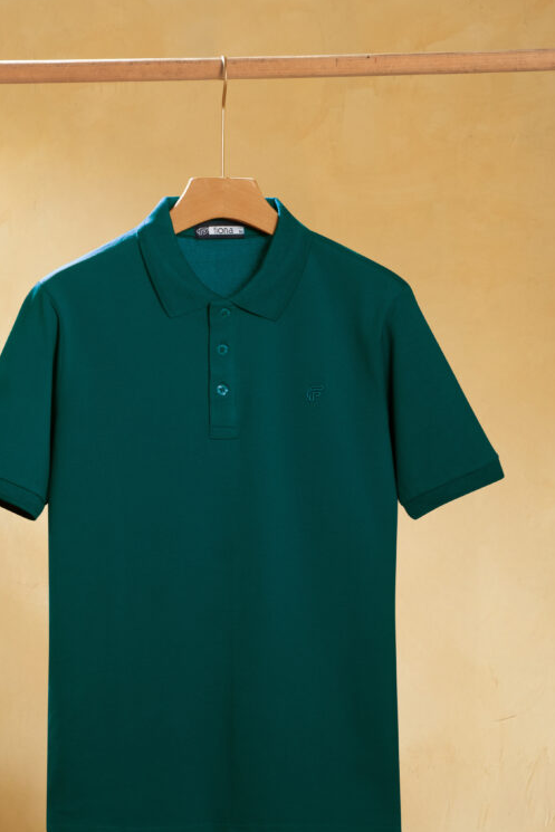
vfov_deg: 16.1
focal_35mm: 127
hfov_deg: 10.8
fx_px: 2935
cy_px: 337
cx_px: 164
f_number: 9
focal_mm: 55
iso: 500
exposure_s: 1/50
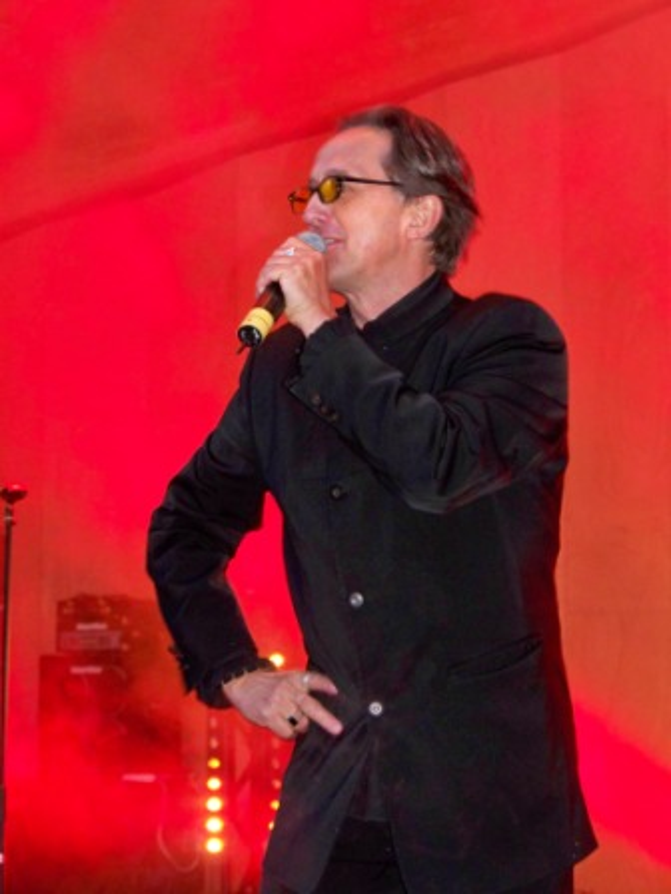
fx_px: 2817
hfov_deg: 13.6
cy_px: 447
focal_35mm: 109
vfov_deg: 18.0
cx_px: 336
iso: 200
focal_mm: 19.3
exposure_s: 1/30
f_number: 3.2
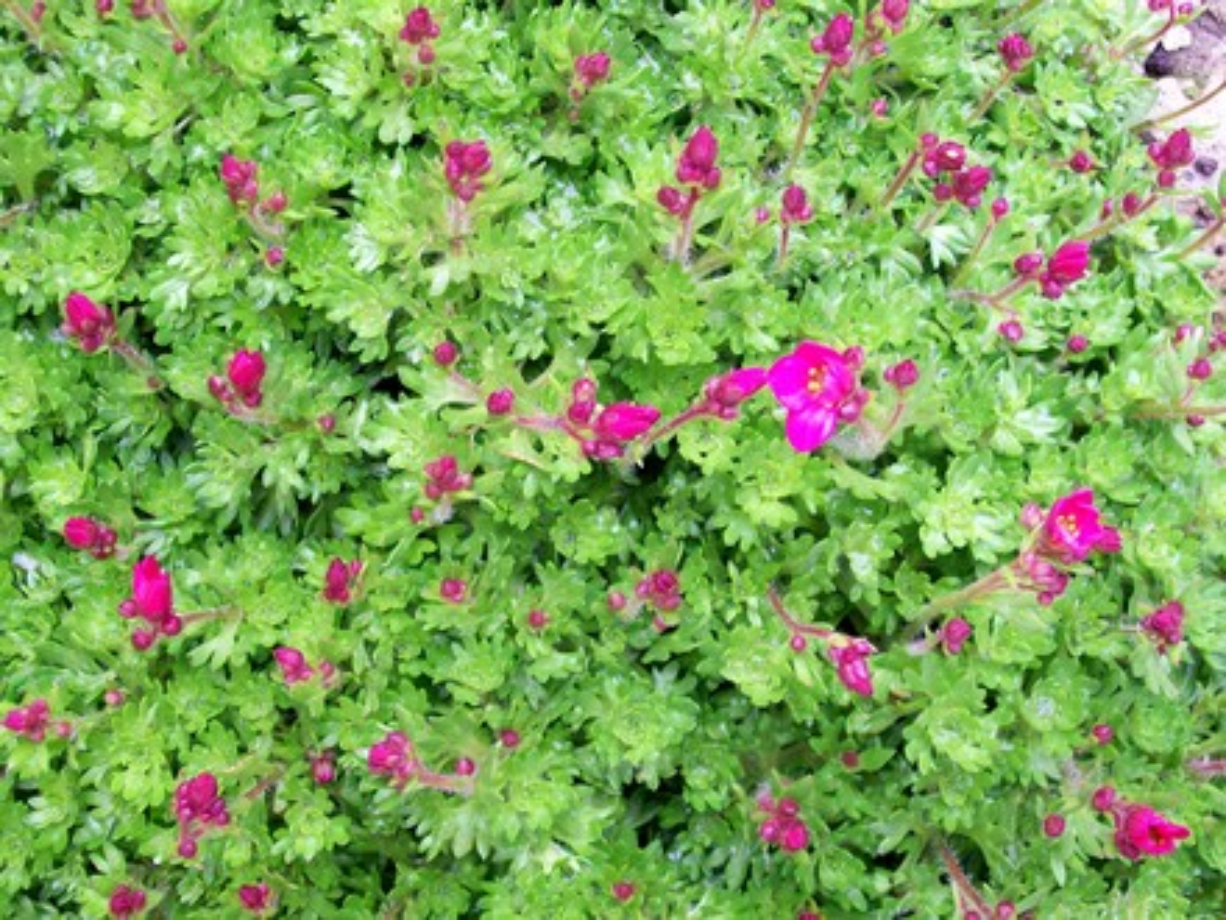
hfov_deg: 34.3
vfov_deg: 26.1
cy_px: 460
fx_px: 1983
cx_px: 613
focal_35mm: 56
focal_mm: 9.4
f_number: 3.4
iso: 80
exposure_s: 1/70.6
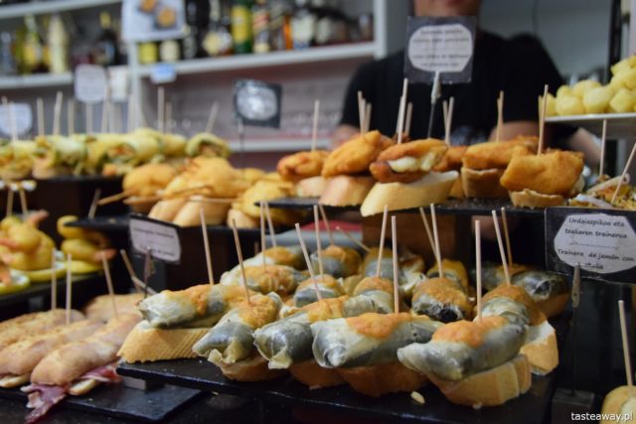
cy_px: 212
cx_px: 318
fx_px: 689
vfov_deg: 34.2
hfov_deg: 49.5
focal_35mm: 39
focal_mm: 26
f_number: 3.8
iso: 2800
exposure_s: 1/60
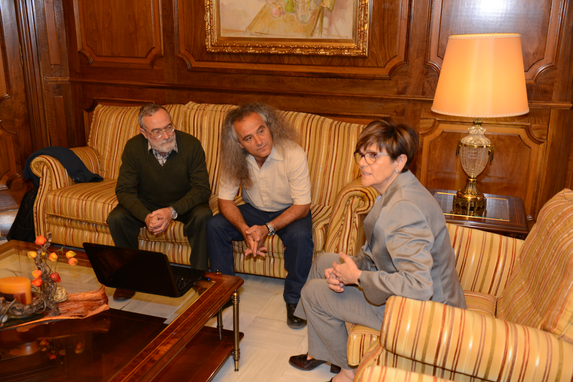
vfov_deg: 36.9
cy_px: 191
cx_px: 286
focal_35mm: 36
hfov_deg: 53.1
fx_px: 573
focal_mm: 36
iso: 800
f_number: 3.5
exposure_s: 1/60
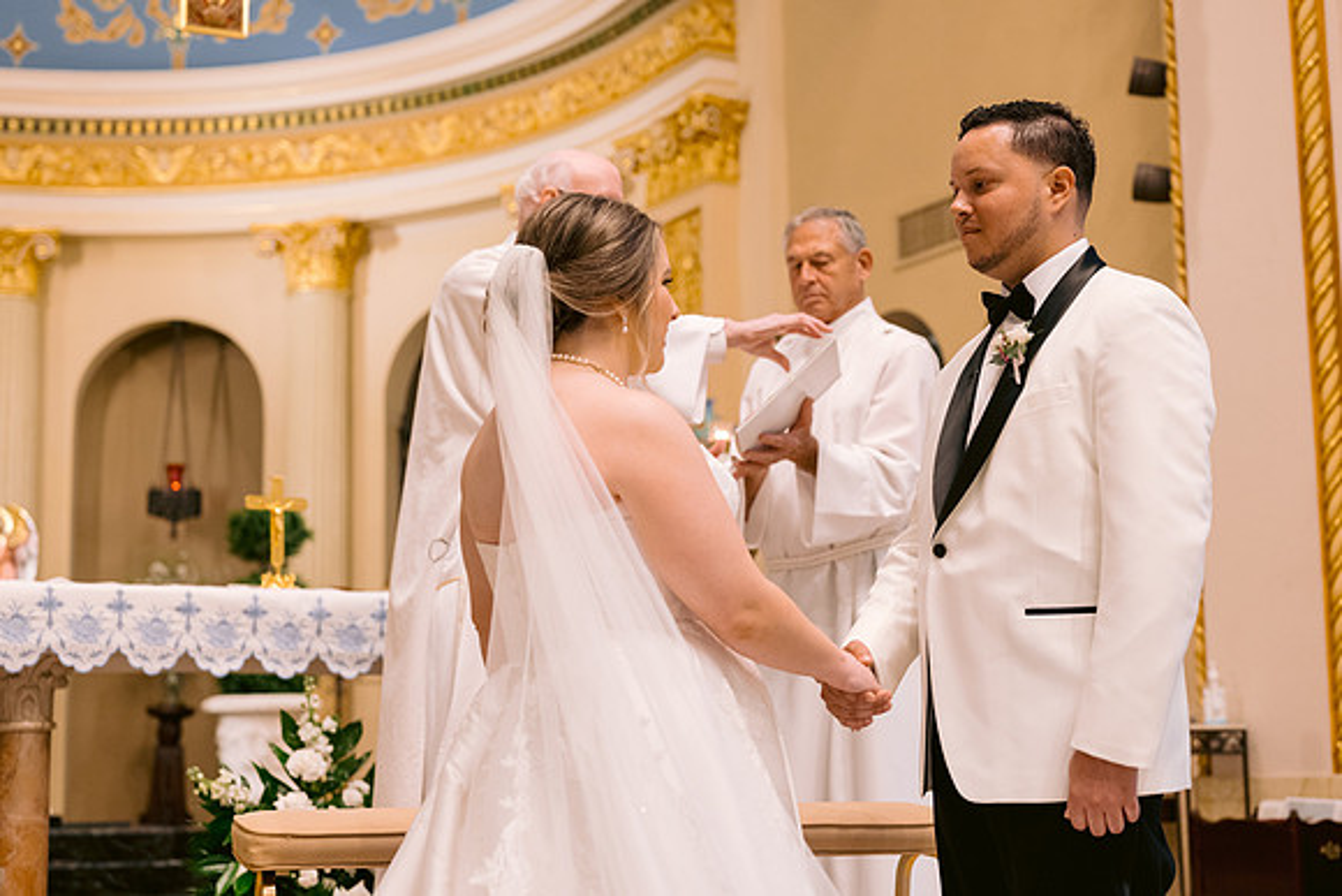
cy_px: 437
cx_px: 660
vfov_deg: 23.5
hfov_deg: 34.6
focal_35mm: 58
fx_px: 2157
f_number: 2.8
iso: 800
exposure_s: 1/125
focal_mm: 50
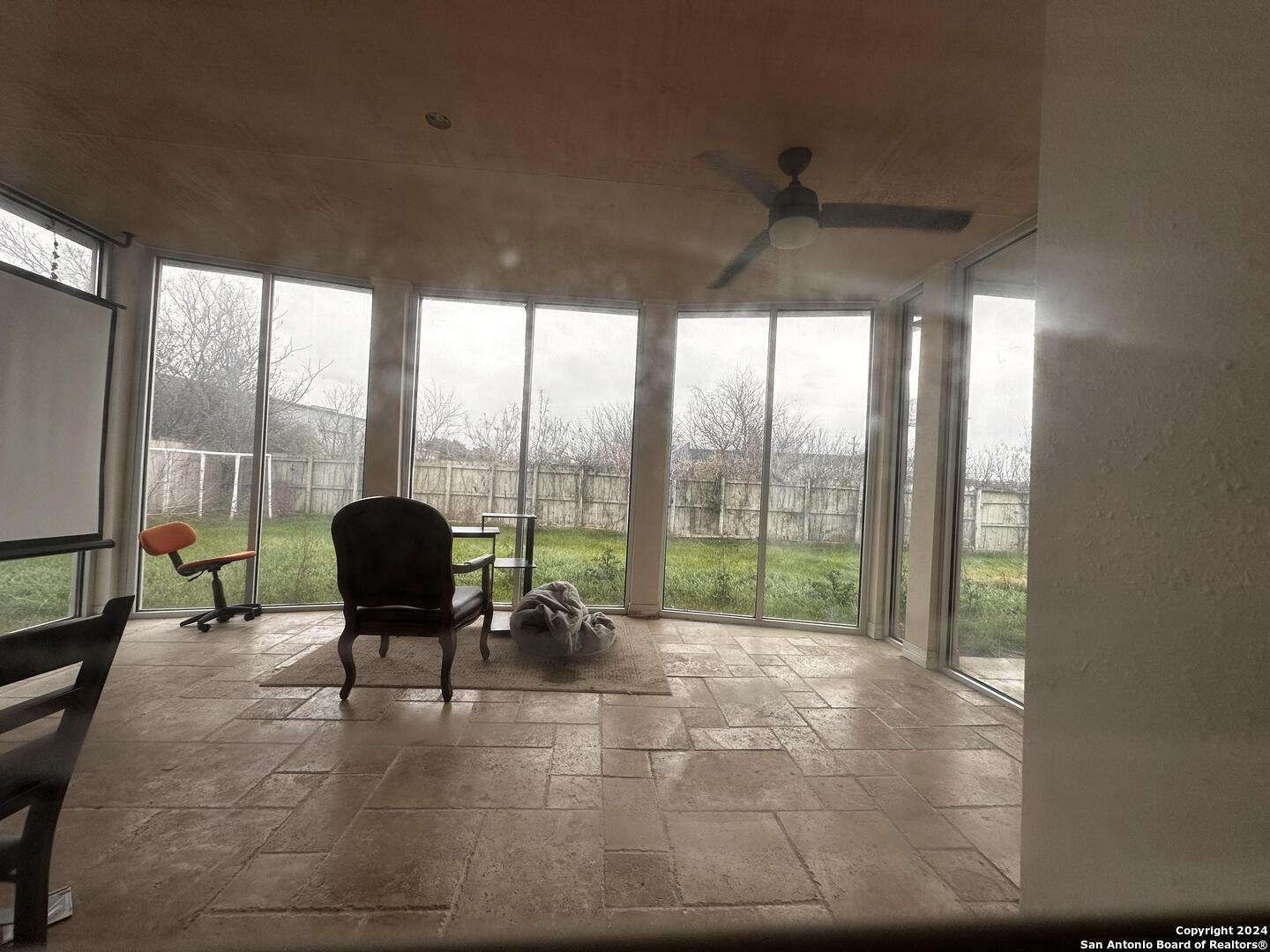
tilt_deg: +1.1
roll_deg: -2.5
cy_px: 476
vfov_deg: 85.7
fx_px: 514
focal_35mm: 14
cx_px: 635
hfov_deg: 102.1
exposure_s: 1/99
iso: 40
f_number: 2.2
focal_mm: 2.22
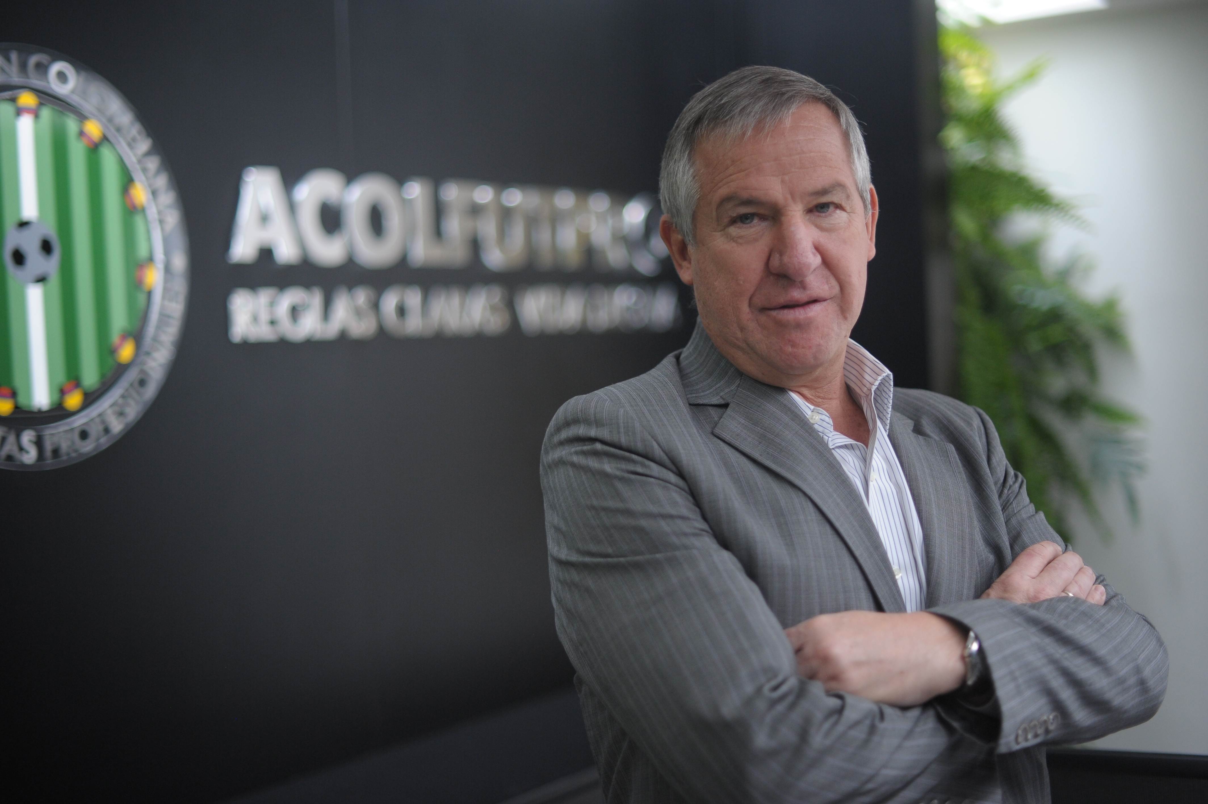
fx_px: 1677
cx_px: 604
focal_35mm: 50
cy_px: 402
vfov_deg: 27.0
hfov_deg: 39.6
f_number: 1.4
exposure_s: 1/2000
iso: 1250
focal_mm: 50
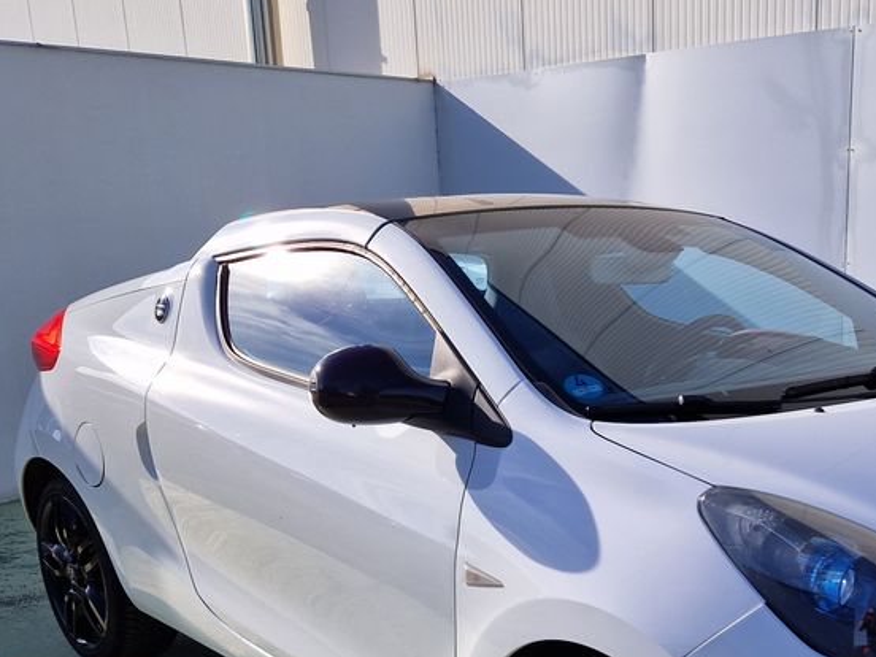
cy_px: 624
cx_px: 697
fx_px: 1265
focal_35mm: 50
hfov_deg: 36.9
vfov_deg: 27.7
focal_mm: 5.4
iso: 50
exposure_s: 1/1584
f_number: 1.8
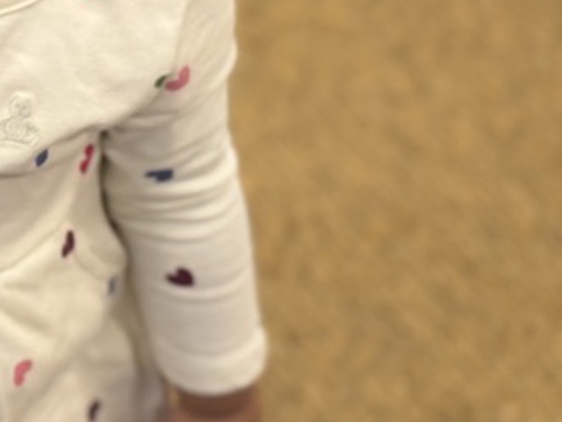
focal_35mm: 101
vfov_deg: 14.4
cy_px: 3
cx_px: -248
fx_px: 1640
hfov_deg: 17.7
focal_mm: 6.76
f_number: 1.78
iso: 125
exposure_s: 1/60
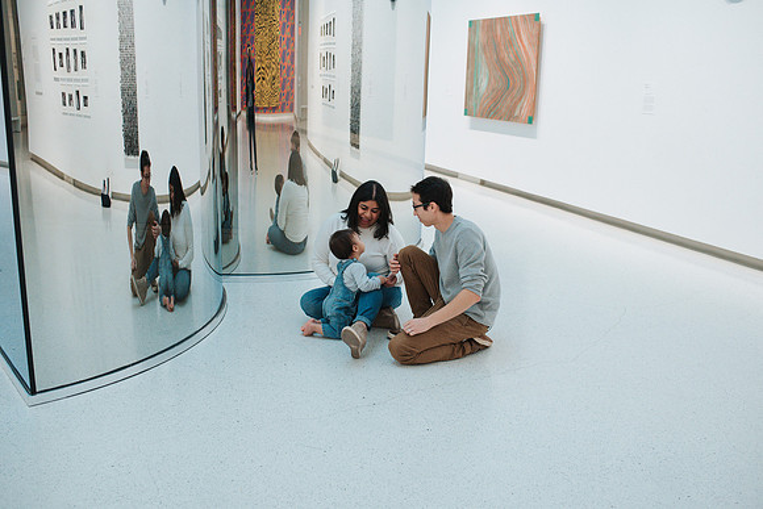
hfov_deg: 54.0
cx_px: 382
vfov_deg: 37.6
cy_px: 254
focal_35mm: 35
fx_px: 749
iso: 1000
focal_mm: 35
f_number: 3.2
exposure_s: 1/250
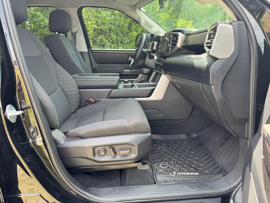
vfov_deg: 56.8
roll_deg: -0.1
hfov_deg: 71.6
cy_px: 102
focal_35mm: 24
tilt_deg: -15.9
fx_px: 187
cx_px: 135
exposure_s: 1/122
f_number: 1.78
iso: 50
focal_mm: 6.76
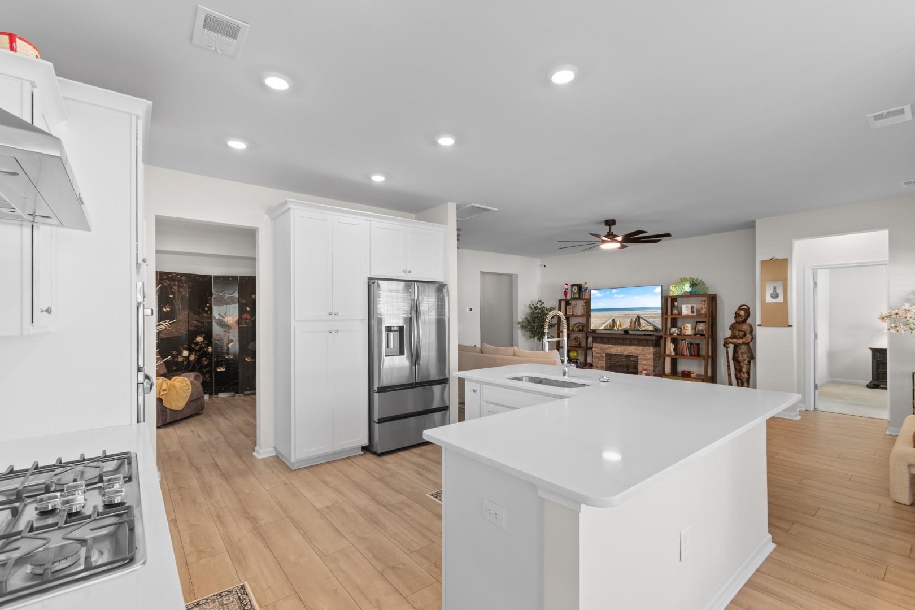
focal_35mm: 15
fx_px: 381
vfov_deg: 77.3
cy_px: 305
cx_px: 458
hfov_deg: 100.4
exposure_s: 1/4
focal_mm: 10
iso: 100
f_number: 4.5
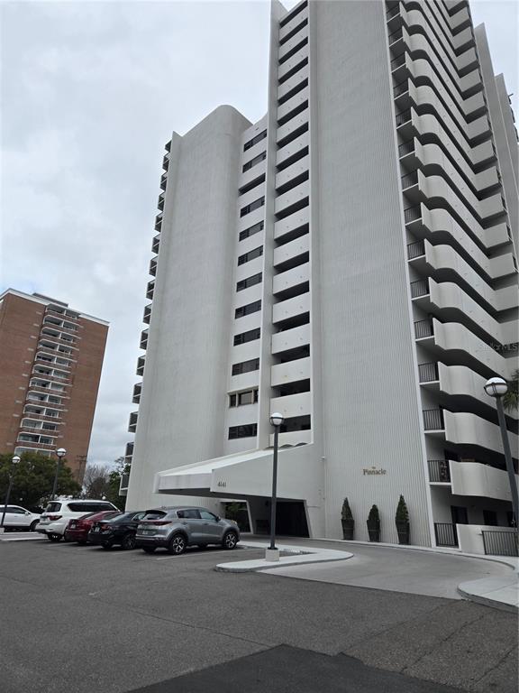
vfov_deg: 73.9
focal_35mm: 23
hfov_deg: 58.9
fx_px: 460
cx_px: 260
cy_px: 346
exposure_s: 1/2921
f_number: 1.8
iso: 50
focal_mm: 5.4
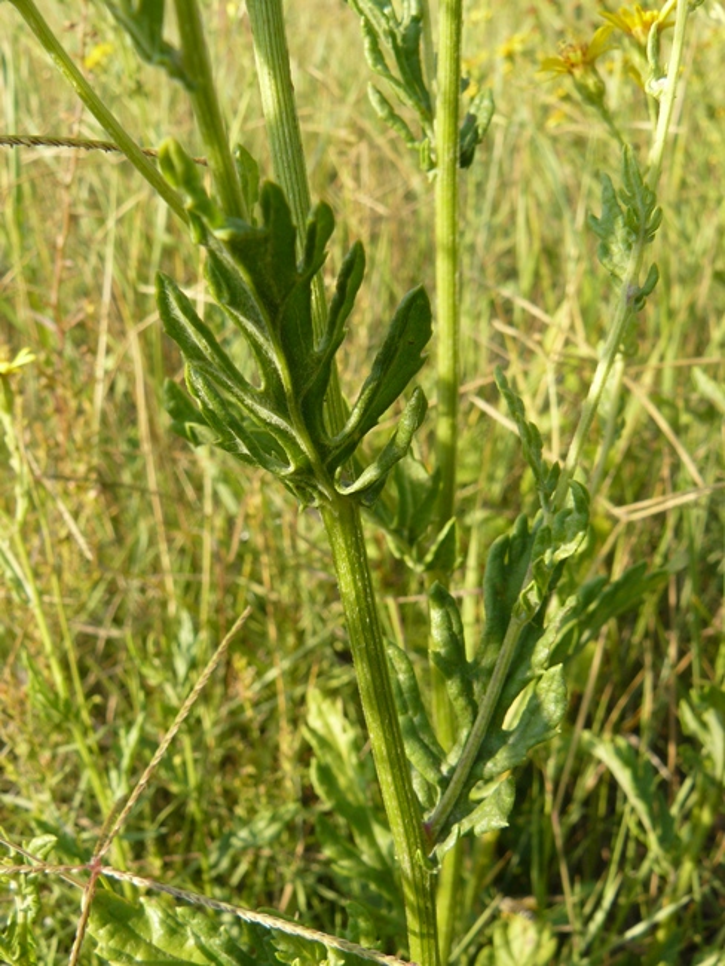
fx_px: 1005
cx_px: 362
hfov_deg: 39.7
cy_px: 483
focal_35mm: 36
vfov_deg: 51.3
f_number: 5.6
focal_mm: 6
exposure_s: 1/125
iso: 100
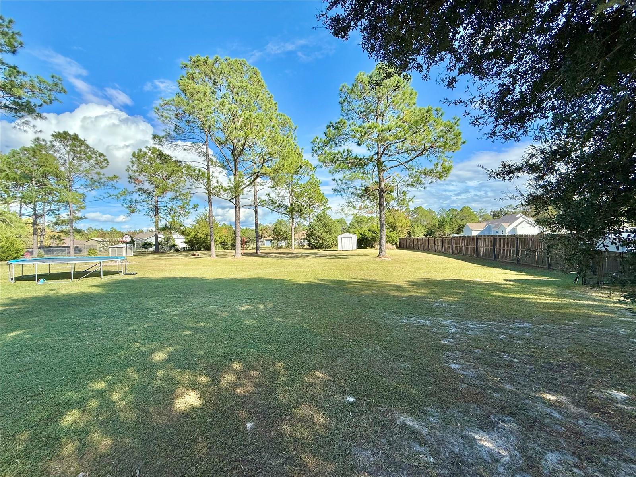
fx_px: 257
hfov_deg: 102.1
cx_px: 318
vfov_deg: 85.7
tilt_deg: +0.9
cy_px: 238
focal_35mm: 14
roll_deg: +2.1
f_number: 2.2
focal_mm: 2.22
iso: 50
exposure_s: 1/1211
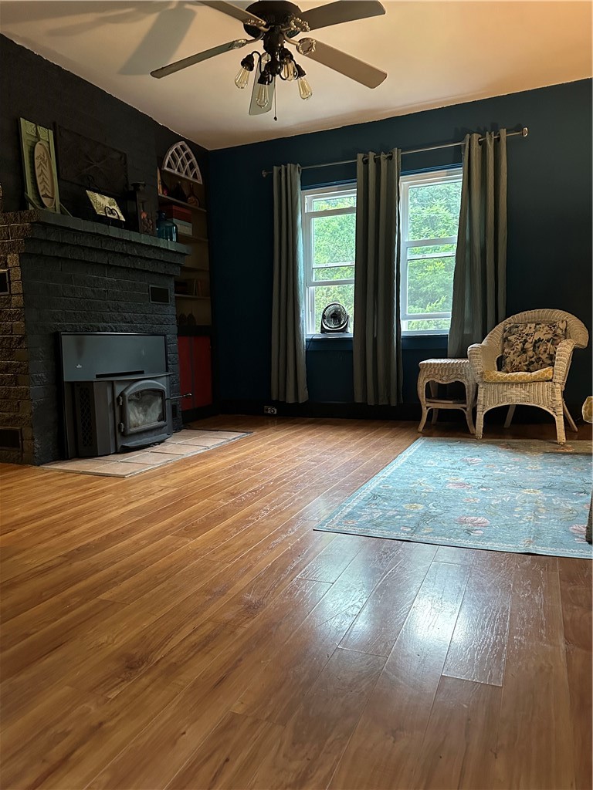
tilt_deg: -6.2
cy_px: 395
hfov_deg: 56.8
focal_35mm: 24
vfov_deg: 71.6
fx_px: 548
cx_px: 296
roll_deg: -0.2
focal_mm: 6.86
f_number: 1.78
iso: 800
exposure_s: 1/60
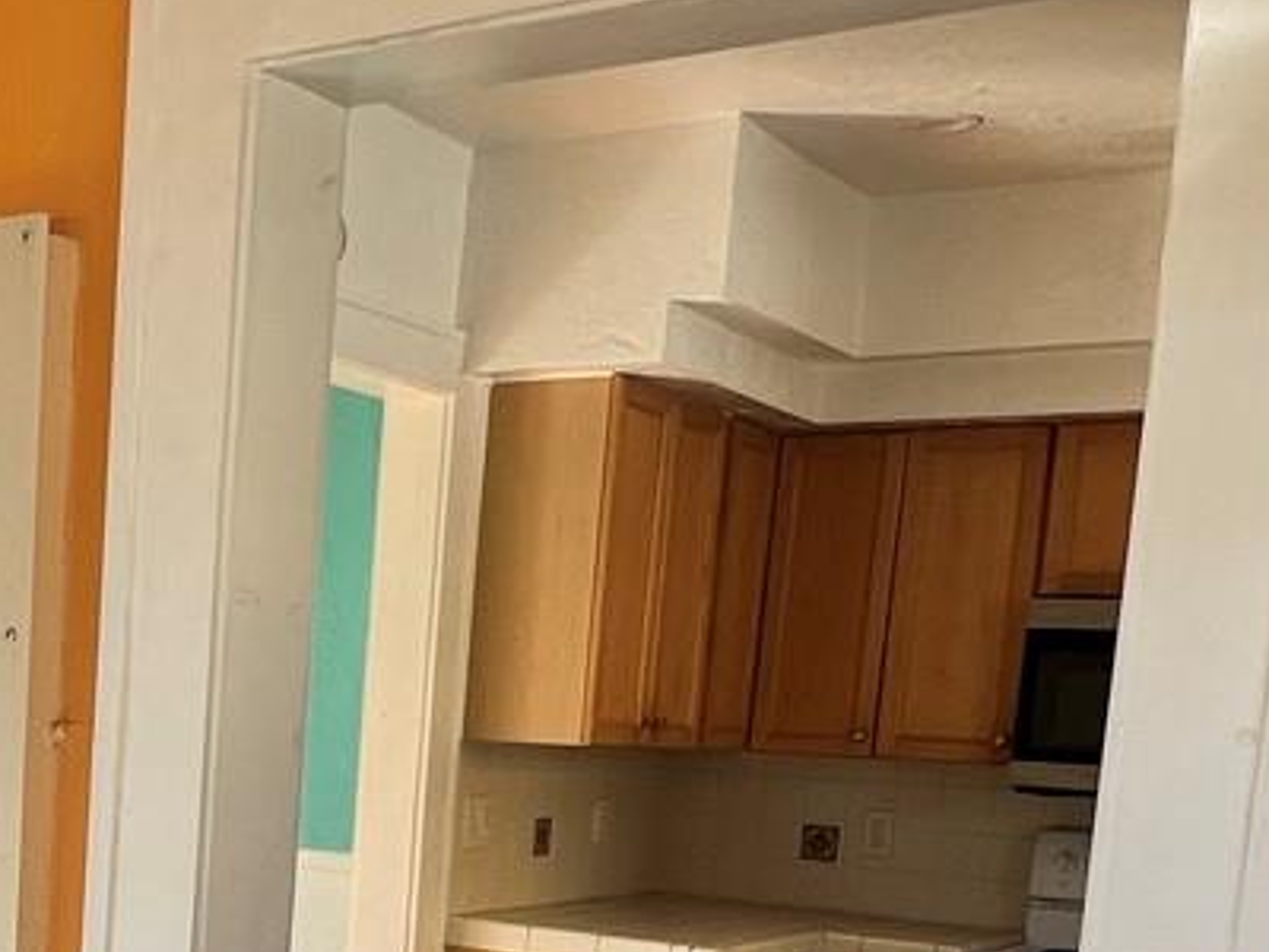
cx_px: -19
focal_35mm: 52
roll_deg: -1.5
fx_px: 1906
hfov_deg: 33.5
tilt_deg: -7.2
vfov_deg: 26.4
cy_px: 971
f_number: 1.8
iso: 32
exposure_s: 1/99
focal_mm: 1.57
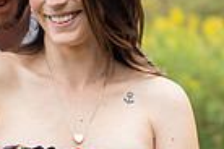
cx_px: 47
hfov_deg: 9.5
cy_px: 114
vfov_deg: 6.4
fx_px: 1344
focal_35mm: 216
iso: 320
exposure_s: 1/1250
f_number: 2.5
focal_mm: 50
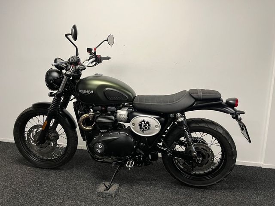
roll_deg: -1.7
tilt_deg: -6.5
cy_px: 103
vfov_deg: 53.1
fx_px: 207
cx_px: 138
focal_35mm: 26
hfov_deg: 67.3
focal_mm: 5.1
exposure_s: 1/50
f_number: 1.6
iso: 80
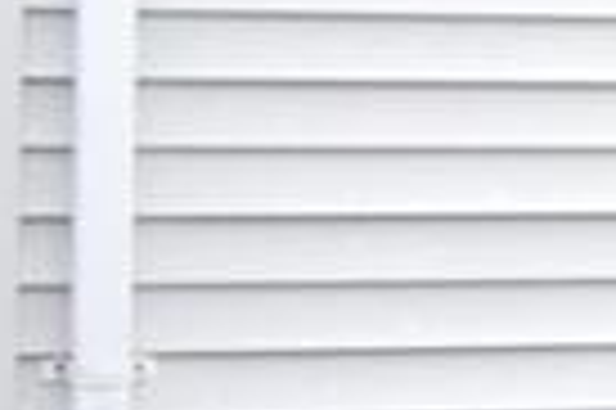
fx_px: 4221
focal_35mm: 247
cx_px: 1920
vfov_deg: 5.5
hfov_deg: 7.3
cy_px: -108
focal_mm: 22
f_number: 3.8
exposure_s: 1/4000
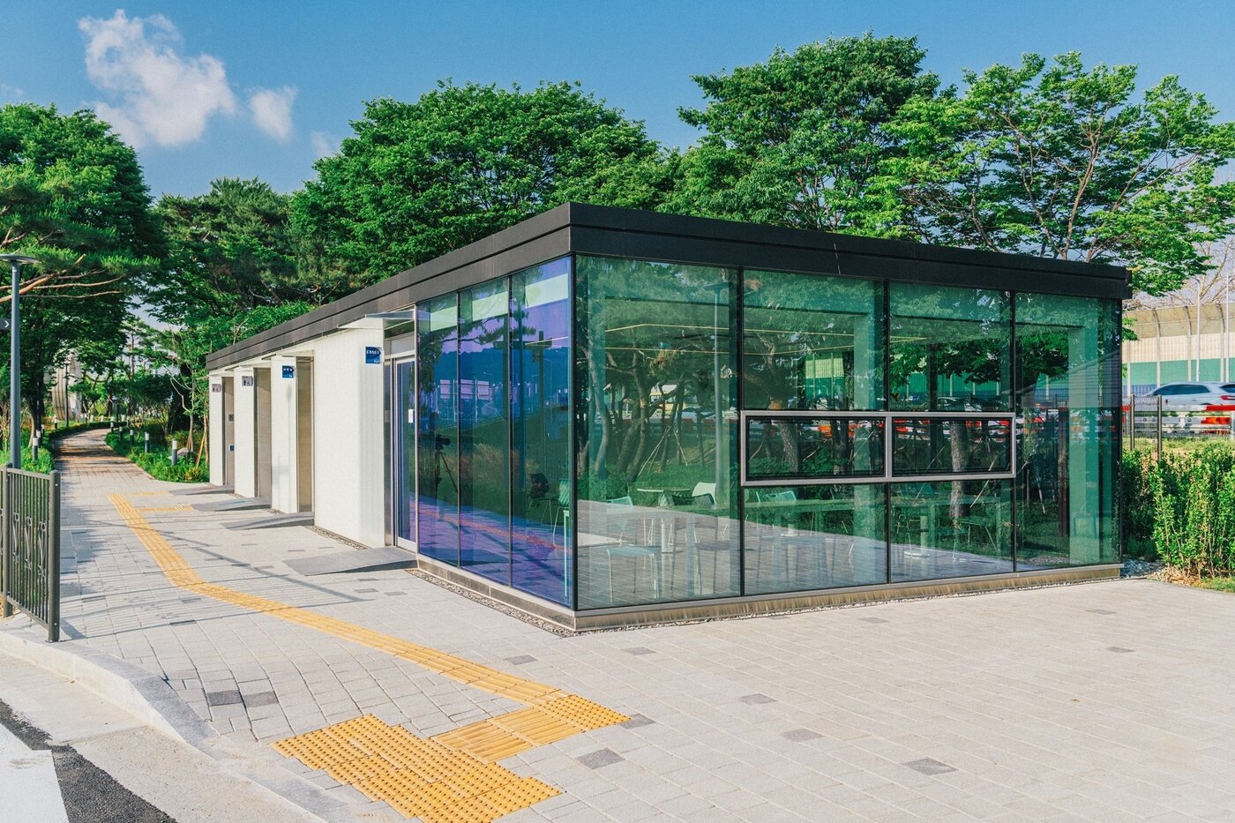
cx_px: 618
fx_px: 995
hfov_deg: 63.7
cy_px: 412
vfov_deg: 45.0
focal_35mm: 29
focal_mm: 29
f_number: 7.1
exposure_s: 1/125
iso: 100
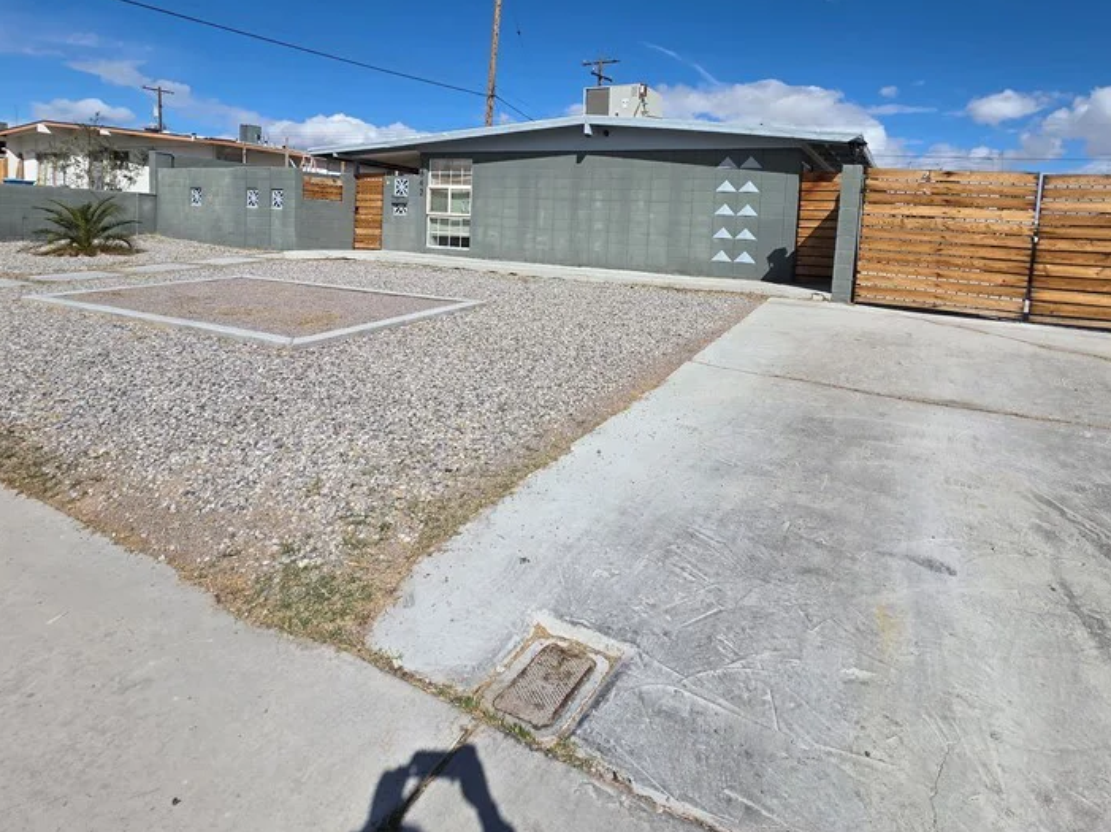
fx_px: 609
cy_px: 288
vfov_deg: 67.1
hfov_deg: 84.4
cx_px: 618
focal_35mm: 19
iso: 40
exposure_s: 1/4994
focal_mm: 2.2
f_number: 1.9
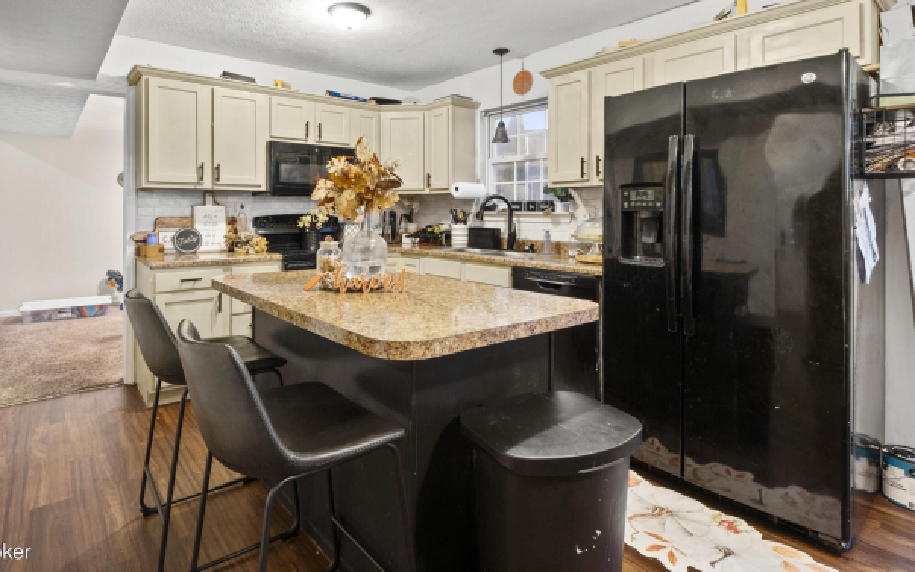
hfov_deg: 87.6
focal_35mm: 19
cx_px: 402
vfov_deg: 61.2
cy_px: 206
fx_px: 474
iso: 400
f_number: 10
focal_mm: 10
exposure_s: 4
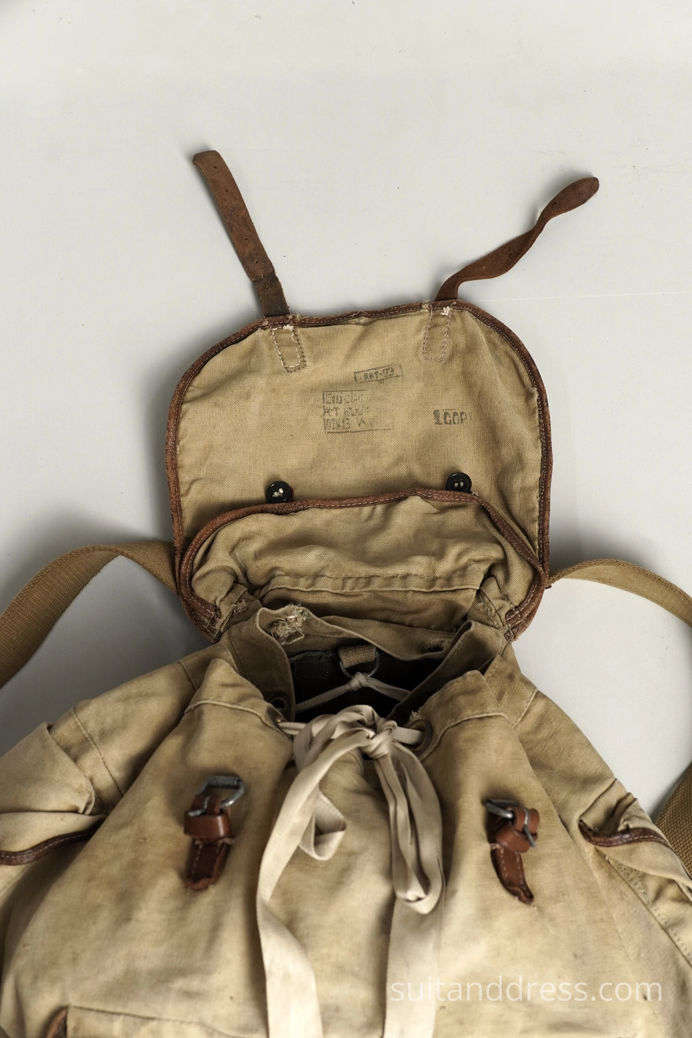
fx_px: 1384
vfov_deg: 41.1
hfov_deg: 28.1
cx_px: 346
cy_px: 519
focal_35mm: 48
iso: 400
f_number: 5
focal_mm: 32
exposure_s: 1/60
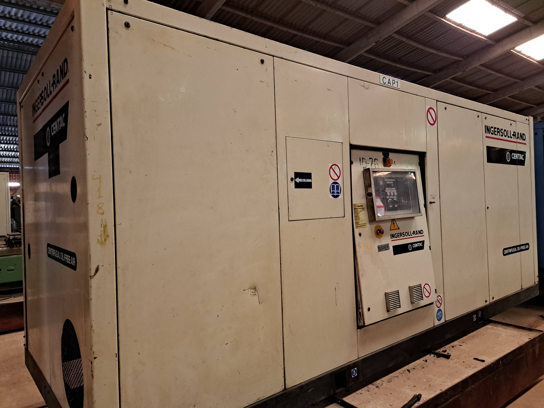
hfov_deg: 71.6
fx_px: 377
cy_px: 204
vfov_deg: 56.8
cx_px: 272
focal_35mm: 24
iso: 400
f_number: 1.8
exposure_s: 1/33
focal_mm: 5.23
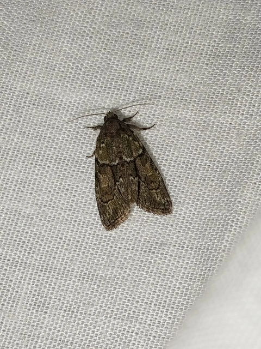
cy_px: 174
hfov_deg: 16.2
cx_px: 130
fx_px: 915
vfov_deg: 21.5
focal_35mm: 91
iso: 80
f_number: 1.7
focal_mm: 5.31
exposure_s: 1/50
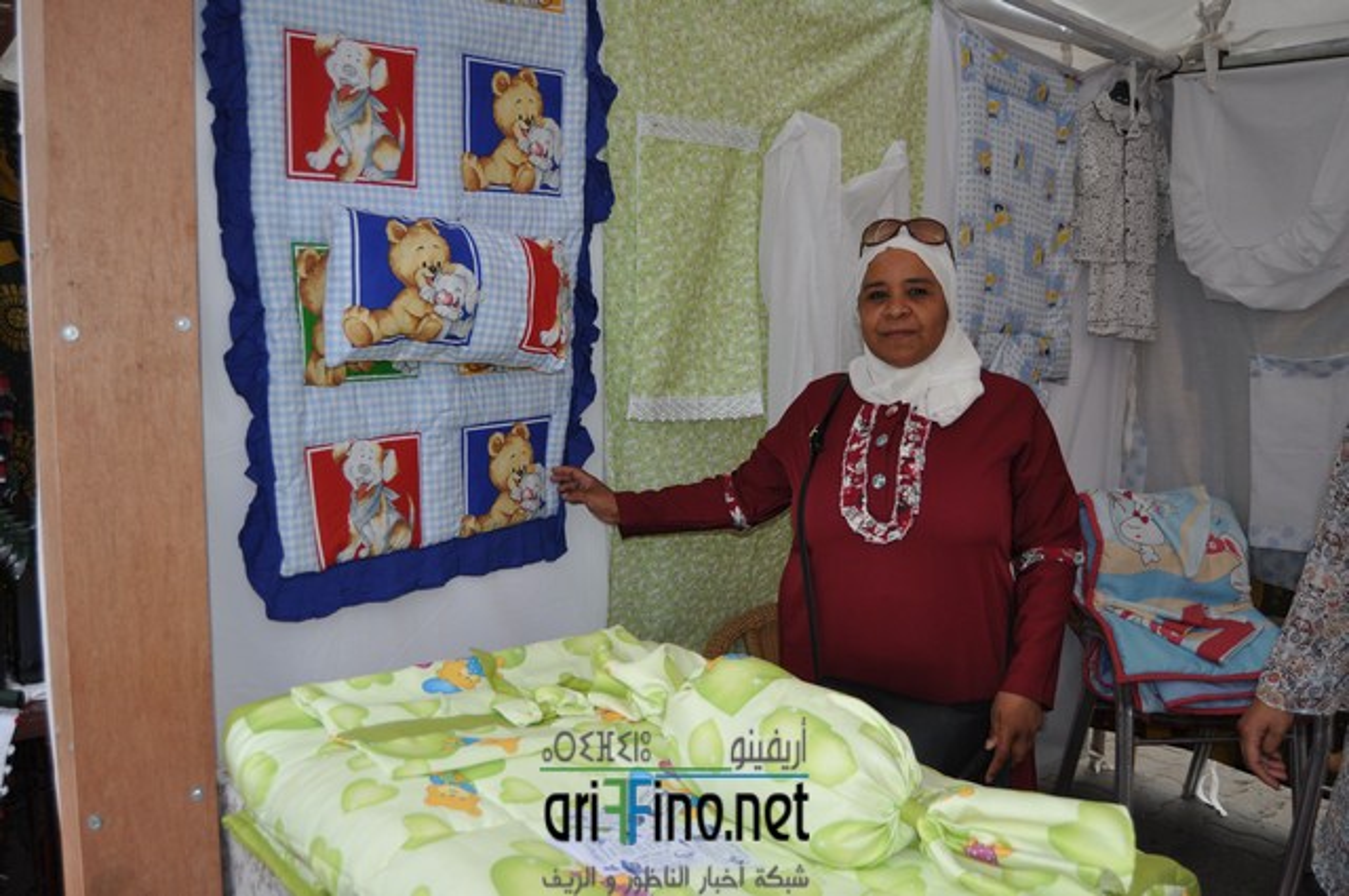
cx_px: 674
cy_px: 448
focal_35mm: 28
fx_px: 1067
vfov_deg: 45.6
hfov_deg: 64.6
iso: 200
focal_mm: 19
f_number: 3.5
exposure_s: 1/200
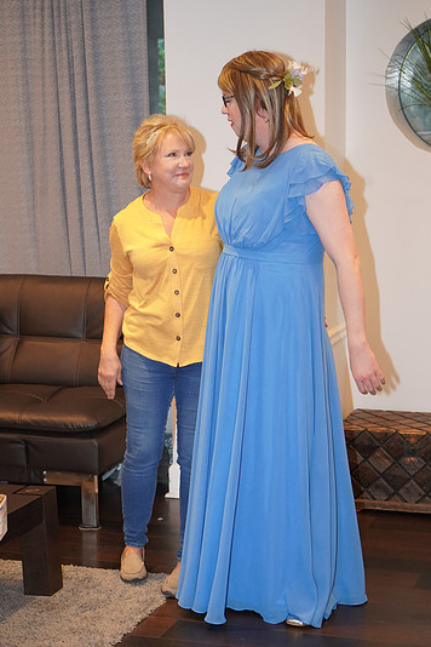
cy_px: 311
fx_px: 1365
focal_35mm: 76
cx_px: 217
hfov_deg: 17.9
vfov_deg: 26.6
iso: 4000
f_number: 5.6
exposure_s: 1/160
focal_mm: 70
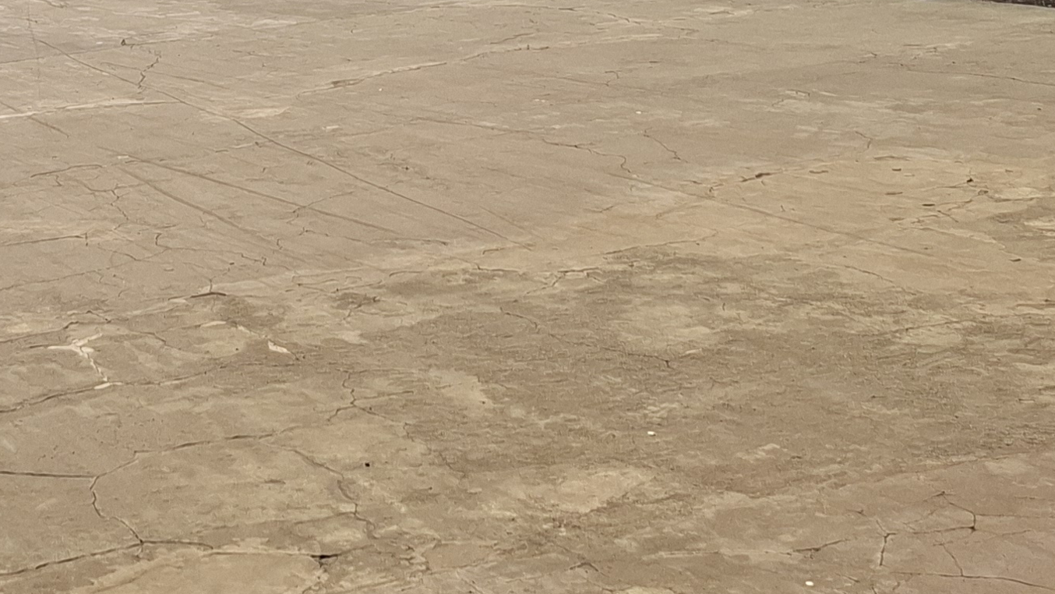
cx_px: 55
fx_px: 2070
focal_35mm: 74
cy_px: -436
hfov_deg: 27.3
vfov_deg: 14.6
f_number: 1.8
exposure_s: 1/5435
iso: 50
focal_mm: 5.54
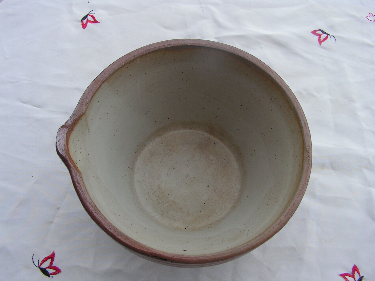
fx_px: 390
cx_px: 188
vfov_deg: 39.7
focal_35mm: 36
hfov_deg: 51.4
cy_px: 140
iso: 64
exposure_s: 1/250
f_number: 4.8
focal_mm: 6
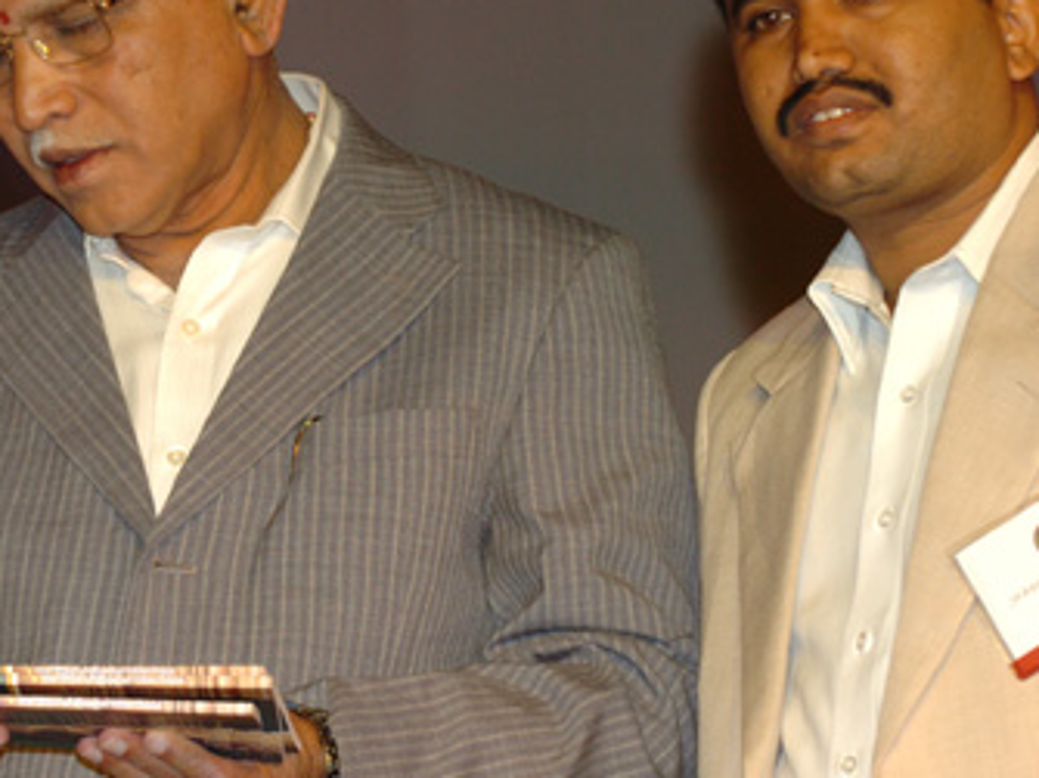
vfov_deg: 4.8
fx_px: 9271
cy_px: 277
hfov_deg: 6.4
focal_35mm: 309
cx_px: 174
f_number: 5
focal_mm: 120
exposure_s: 1/80
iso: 400
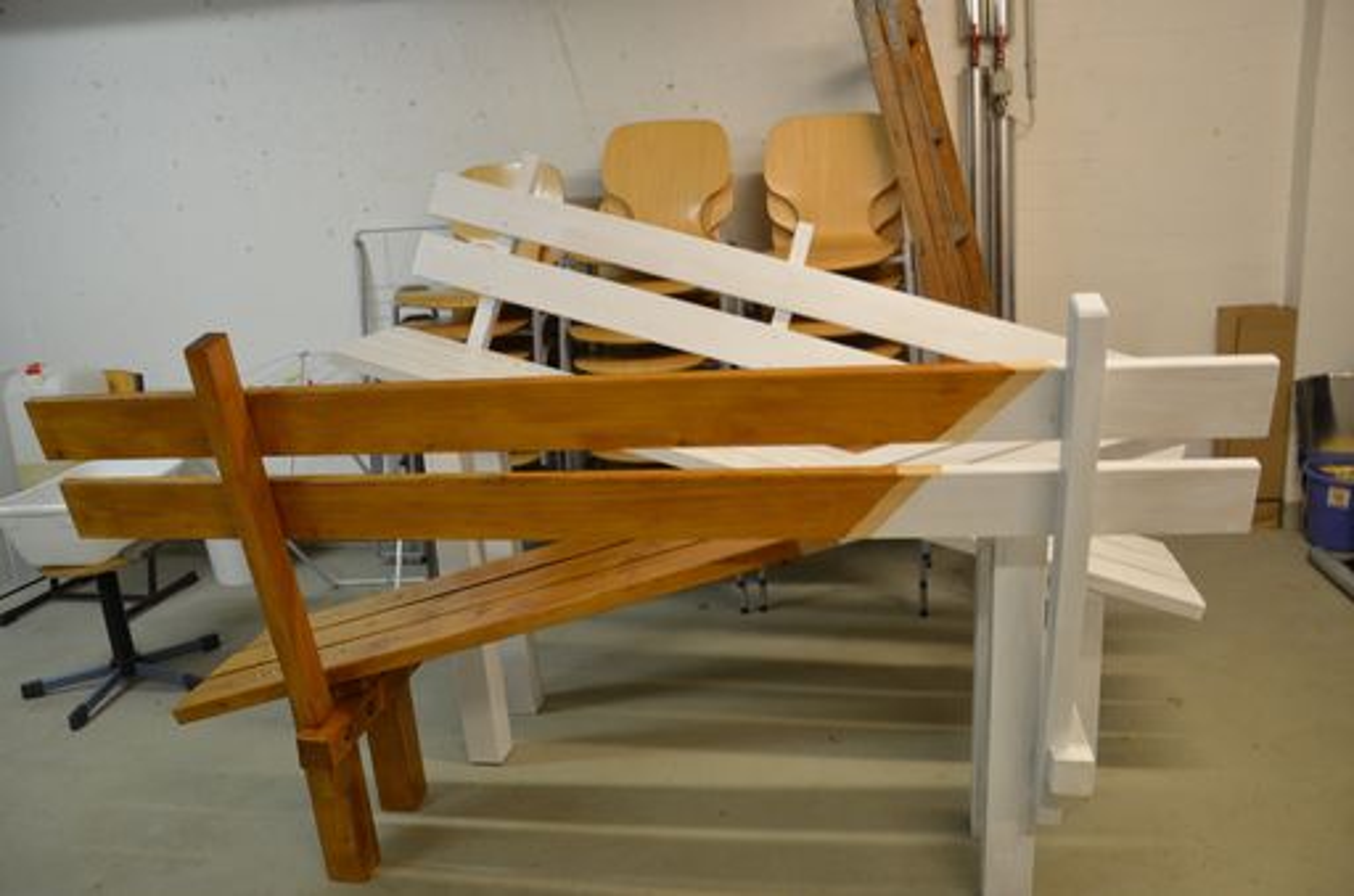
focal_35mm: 27
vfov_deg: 47.7
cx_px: 677
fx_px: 1013
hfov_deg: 67.5
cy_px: 448
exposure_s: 1/40
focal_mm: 18
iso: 800
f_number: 3.5
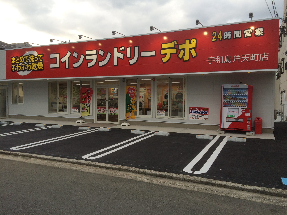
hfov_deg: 61.7
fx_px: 240
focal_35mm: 29
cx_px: 144
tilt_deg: -1.9
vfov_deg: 48.2
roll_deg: +0.6
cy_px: 108
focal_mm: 4.15
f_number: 2.2
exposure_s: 1/229
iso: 32
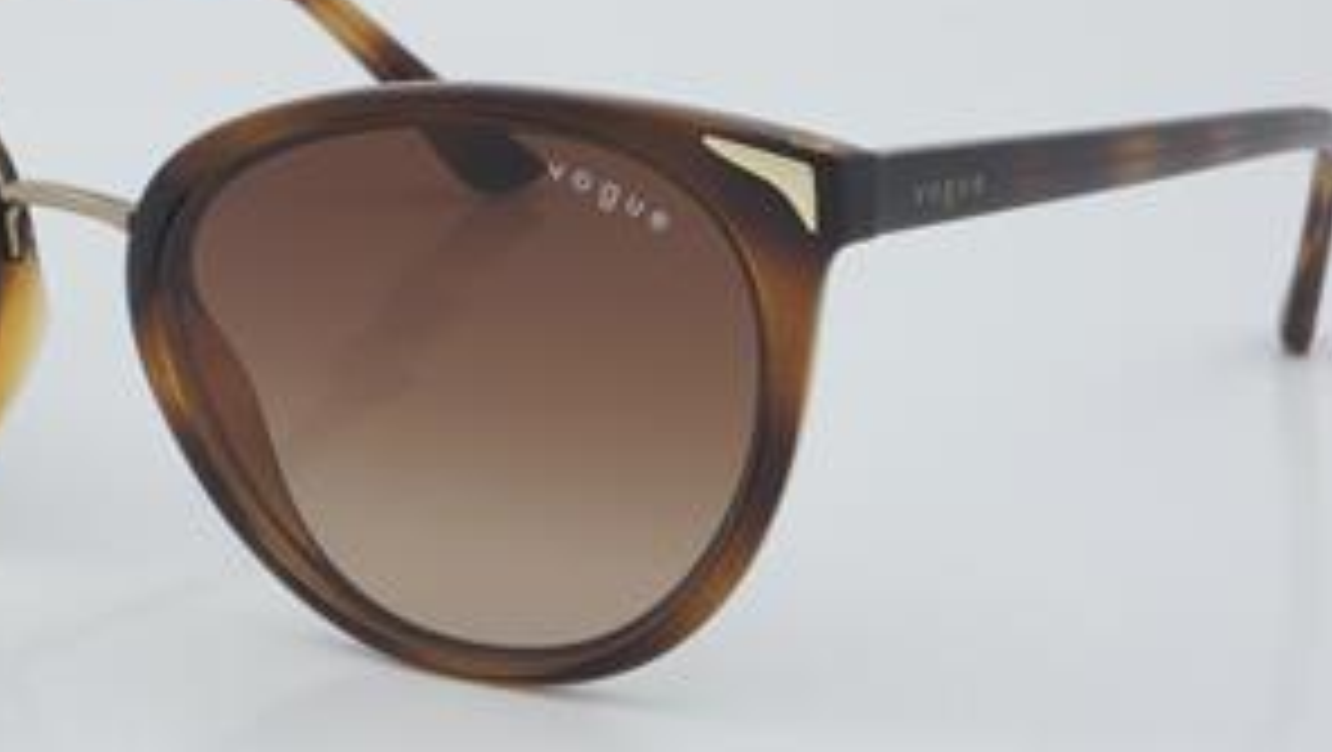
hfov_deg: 20.1
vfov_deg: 11.5
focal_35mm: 106
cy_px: 311
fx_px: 3747
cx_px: 472
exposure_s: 1/3
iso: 100
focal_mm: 50
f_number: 32
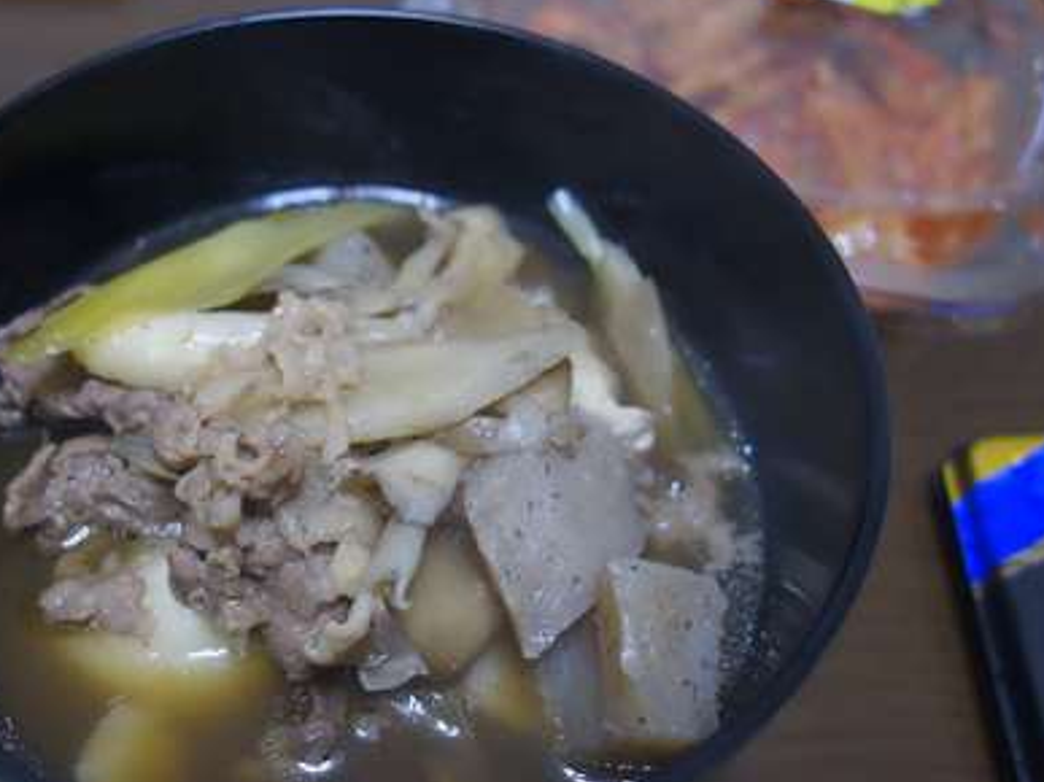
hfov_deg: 50.9
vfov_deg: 39.6
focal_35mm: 36
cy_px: 411
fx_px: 1085
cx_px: 397
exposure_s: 1/50
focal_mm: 10.91
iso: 800
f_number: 2
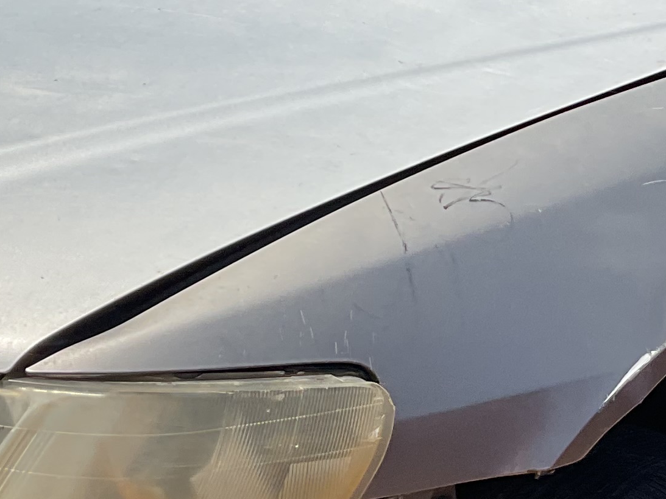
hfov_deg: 18.0
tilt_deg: -18.3
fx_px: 2059
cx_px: 617
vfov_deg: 13.8
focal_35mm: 107
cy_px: 256
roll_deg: -8.4
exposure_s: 1/2227
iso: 16
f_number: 1.8
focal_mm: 3
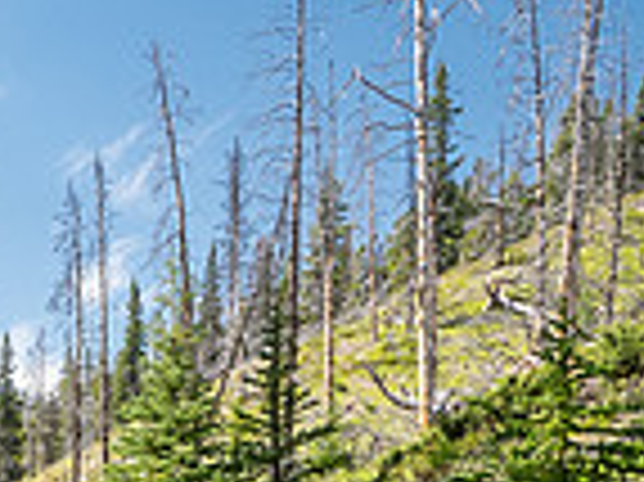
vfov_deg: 18.3
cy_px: 682
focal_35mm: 73
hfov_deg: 21.0
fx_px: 1357
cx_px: -414
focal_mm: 9
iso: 500
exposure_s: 1/60
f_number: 8
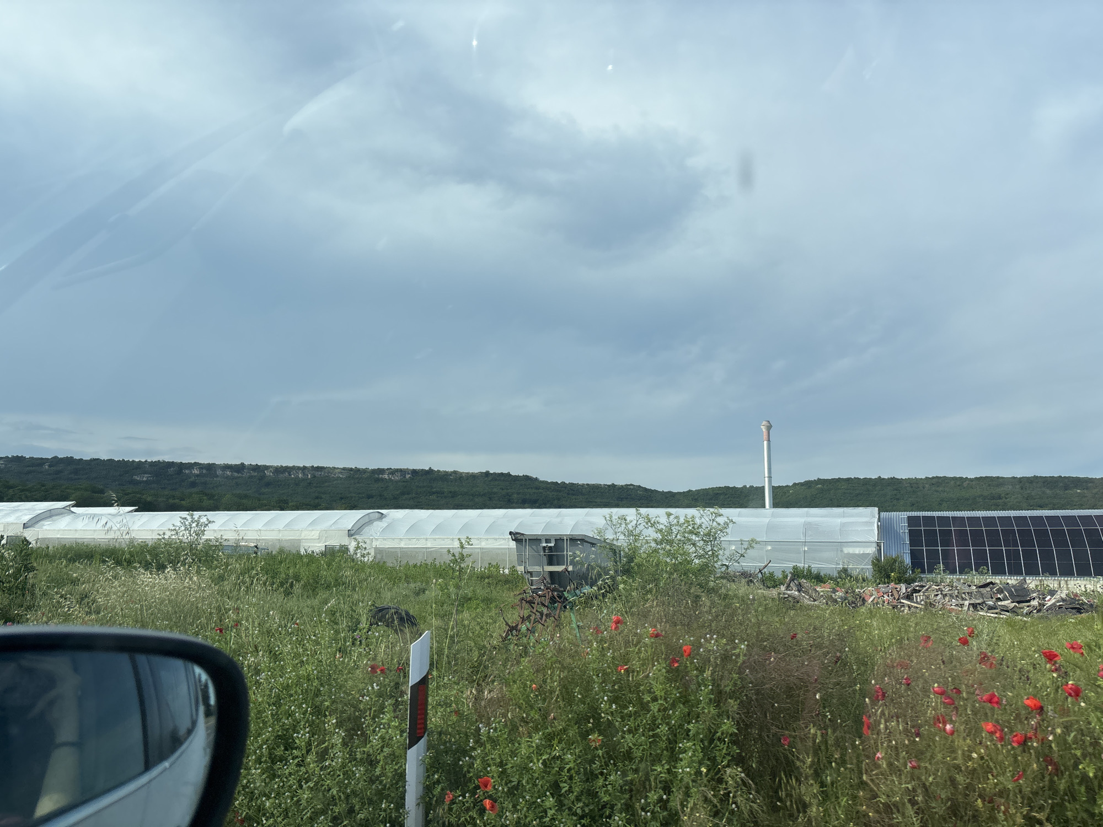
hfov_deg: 67.3
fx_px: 828
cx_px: 552
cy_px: 414
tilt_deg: +10.6
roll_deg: +0.0
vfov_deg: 53.1
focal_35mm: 26
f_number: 1.6
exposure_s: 1/3205
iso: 50
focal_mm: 5.96
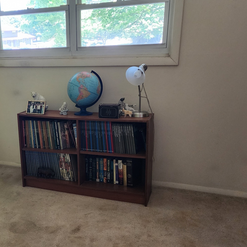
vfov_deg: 40.8
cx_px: 45
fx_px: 331
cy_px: 146
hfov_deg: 39.1
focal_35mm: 41
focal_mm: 6.4
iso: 640
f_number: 1.8
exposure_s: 1/120
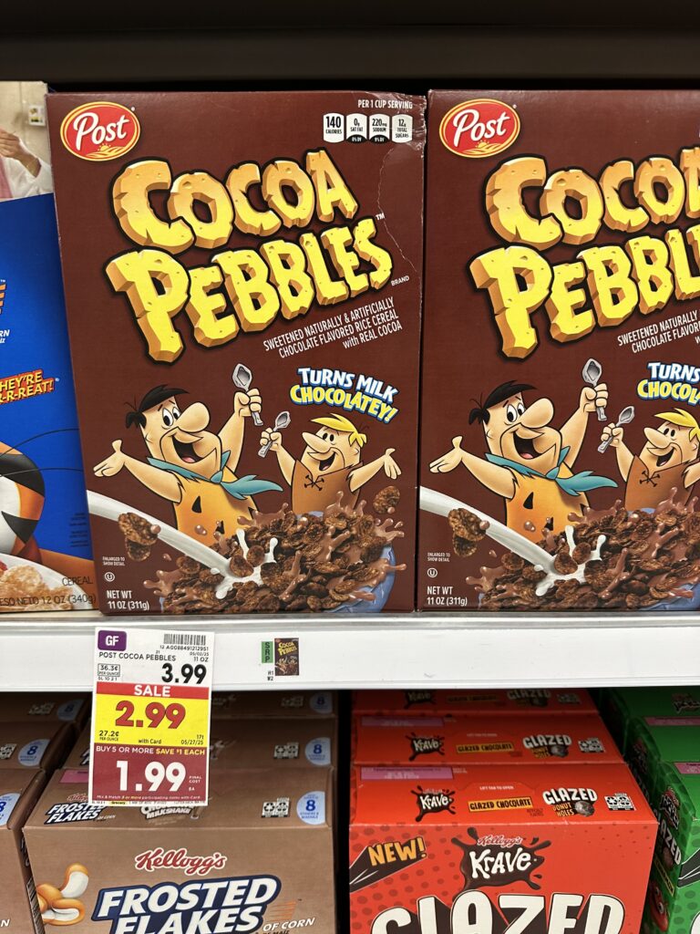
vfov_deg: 71.6
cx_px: 350
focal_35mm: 24
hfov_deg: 56.8
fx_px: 647
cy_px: 467
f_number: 1.78
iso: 160
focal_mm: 6.86
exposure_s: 1/62
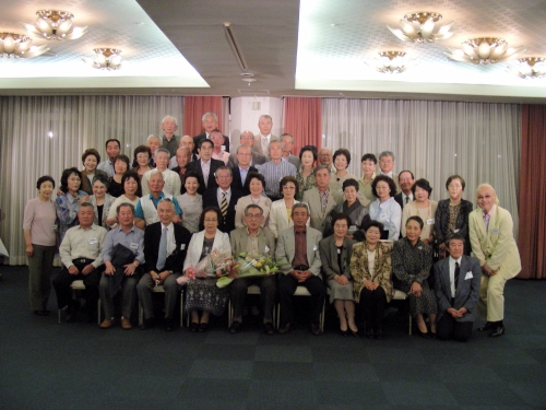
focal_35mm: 38
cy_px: 205
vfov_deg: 37.7
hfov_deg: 49.0
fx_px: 599
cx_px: 273
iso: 200
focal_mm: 6.3
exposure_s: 1/26.7
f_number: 3.5
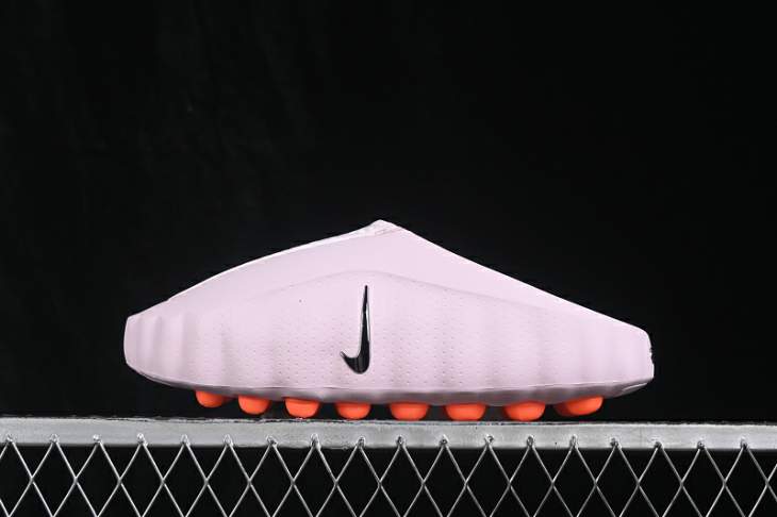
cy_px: 258
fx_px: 1618
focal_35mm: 75
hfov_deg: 27.0
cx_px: 388
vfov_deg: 18.2
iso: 160
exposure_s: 1/80
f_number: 8
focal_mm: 50
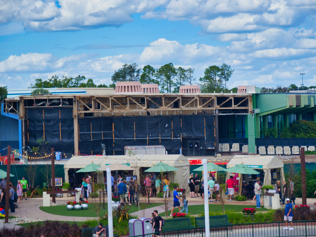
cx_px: 158
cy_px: 118
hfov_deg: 16.4
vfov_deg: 12.3
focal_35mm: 120
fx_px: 1095
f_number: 4
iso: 200
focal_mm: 60
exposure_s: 1/640
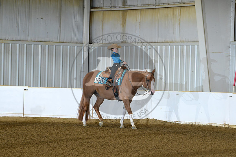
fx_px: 1311
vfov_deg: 6.9
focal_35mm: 200
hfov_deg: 10.3
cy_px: 78
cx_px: 118
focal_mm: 200
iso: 5000
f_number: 6.3
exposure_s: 1/200
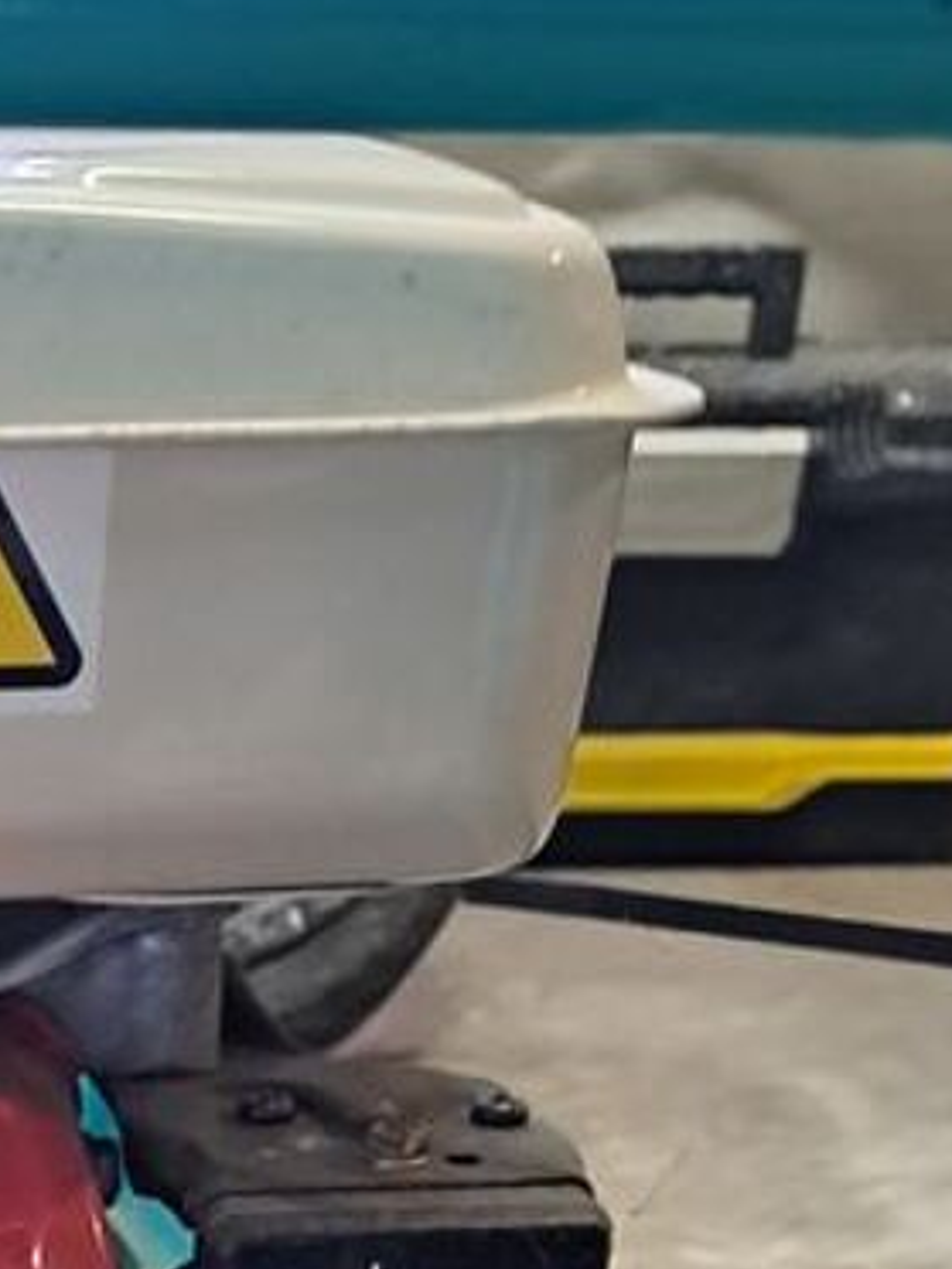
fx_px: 3154
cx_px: -372
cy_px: 1823
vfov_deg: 20.1
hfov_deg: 16.0
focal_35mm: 86
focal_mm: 5.23
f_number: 1.8
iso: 400
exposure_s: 1/25
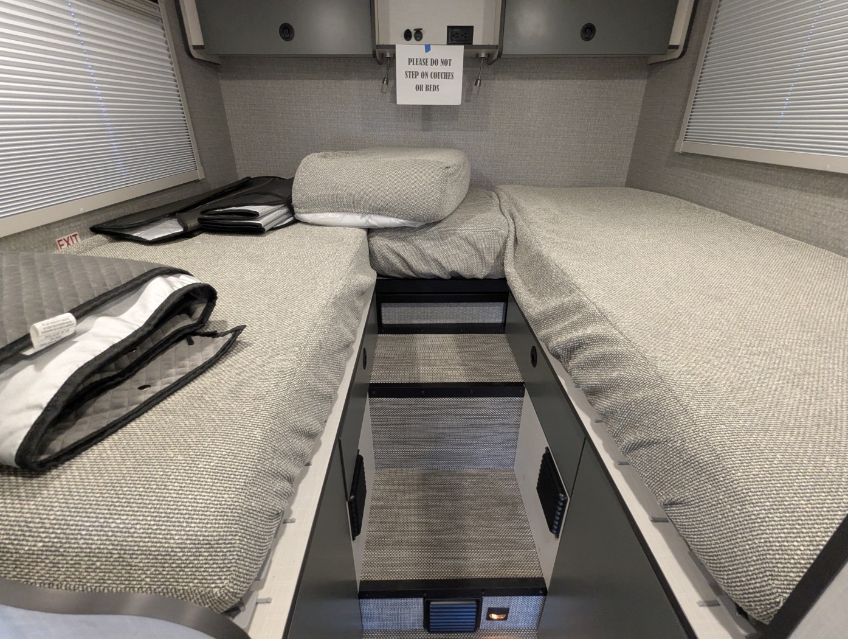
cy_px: 320
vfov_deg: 78.2
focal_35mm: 16
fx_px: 392
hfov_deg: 94.4
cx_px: 424
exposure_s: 1/67.7
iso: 546
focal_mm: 2.35
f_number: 2.2
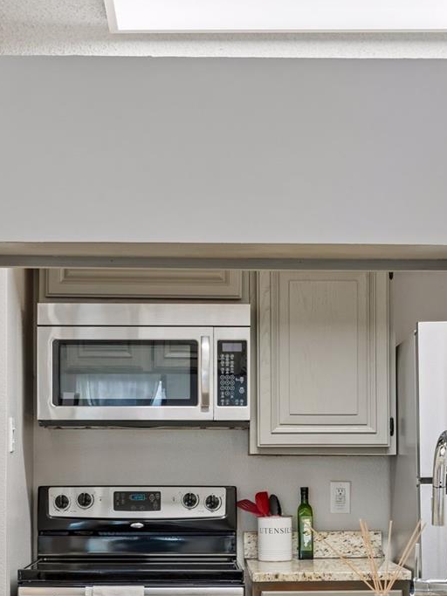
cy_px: 437
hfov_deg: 20.7
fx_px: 1223
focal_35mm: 71
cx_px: 192
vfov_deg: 27.1
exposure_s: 1/6
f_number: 9
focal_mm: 42
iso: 400
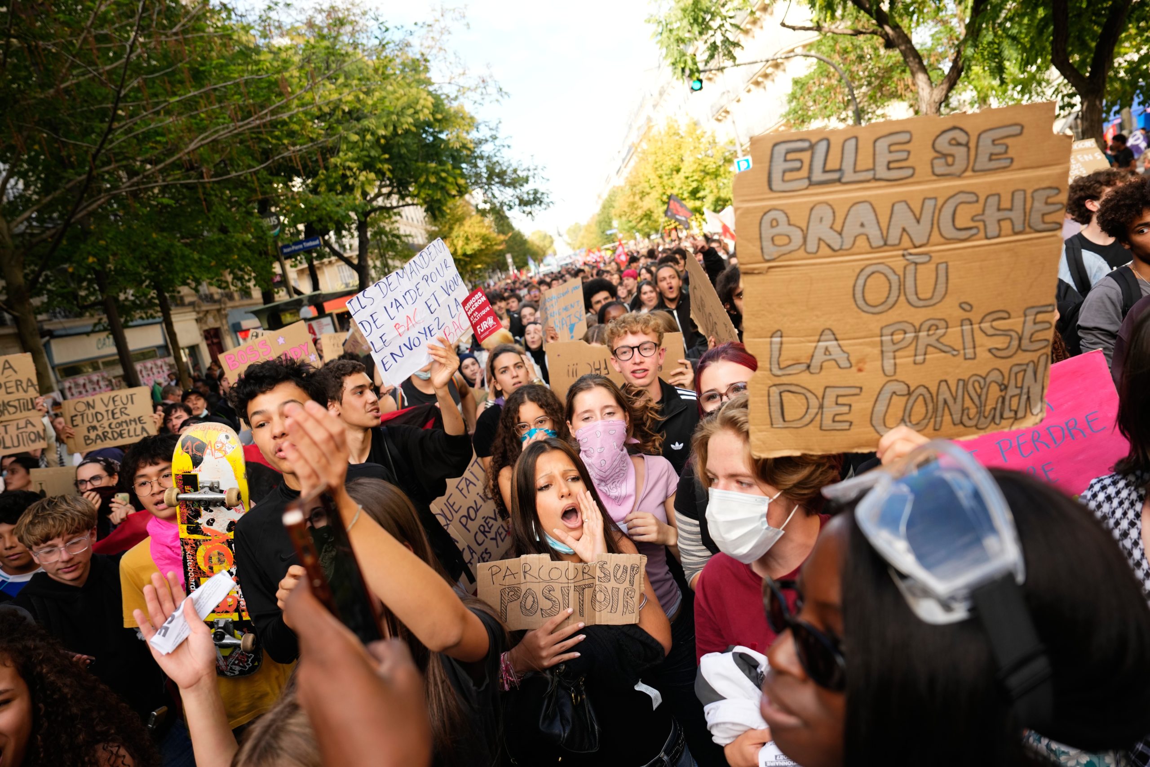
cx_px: 575
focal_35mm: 24
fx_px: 767
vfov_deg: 53.1
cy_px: 384
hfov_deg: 73.7
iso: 500
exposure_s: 1/640
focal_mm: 24
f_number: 4
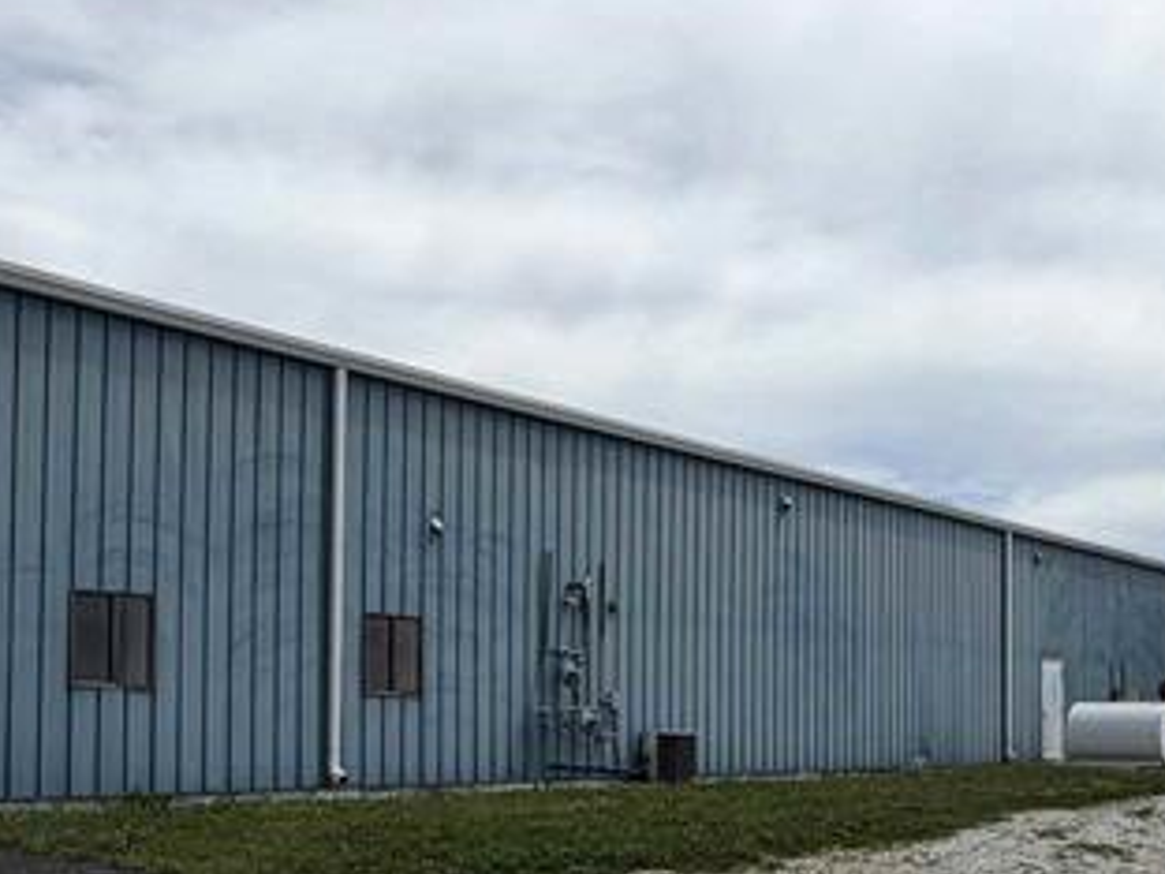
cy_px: 672
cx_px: 683
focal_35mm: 46
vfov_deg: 30.9
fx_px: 1548
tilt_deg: +3.4
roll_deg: -0.3
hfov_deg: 41.1
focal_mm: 2.22
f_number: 2.2
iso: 20
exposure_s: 1/1795
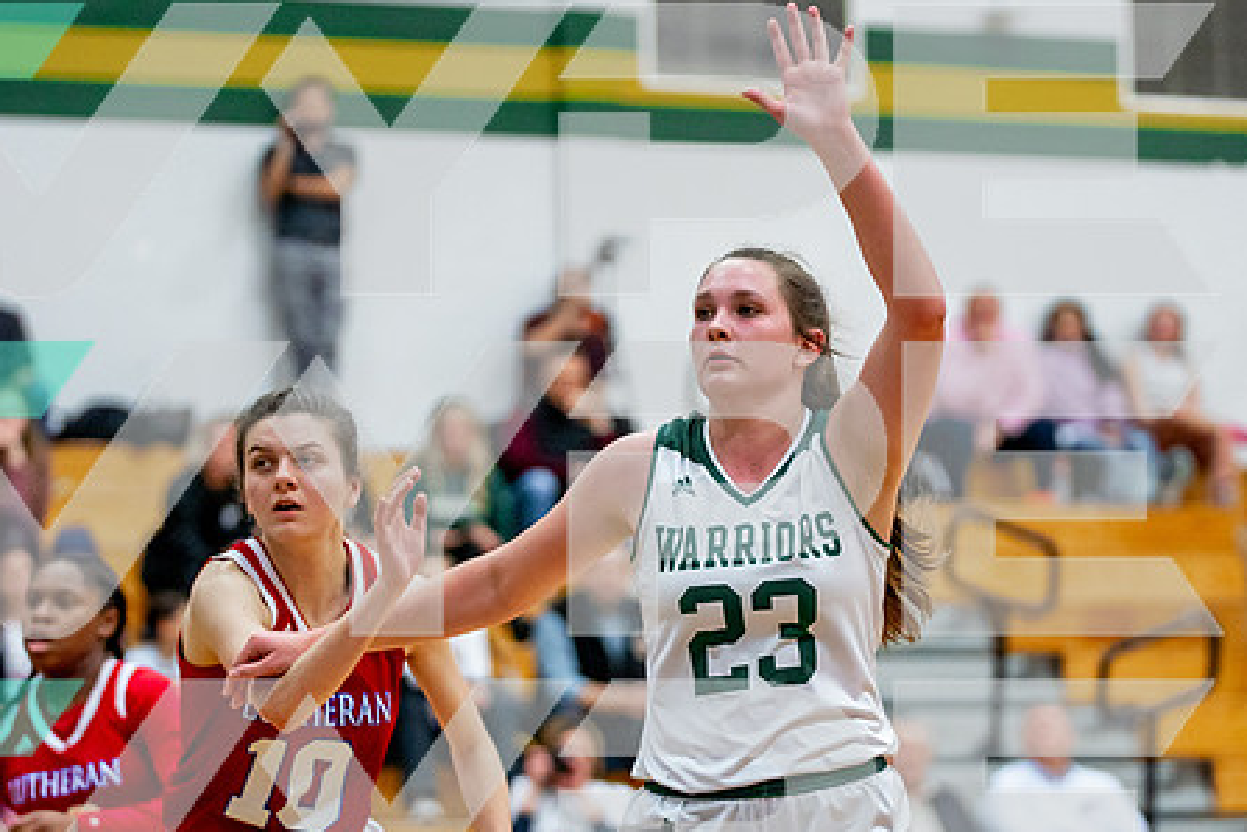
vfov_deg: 7.5
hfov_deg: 11.2
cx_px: 663
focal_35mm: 183
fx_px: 6338
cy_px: 509
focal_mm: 119
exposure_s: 1/1000
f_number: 2.8
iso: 2000
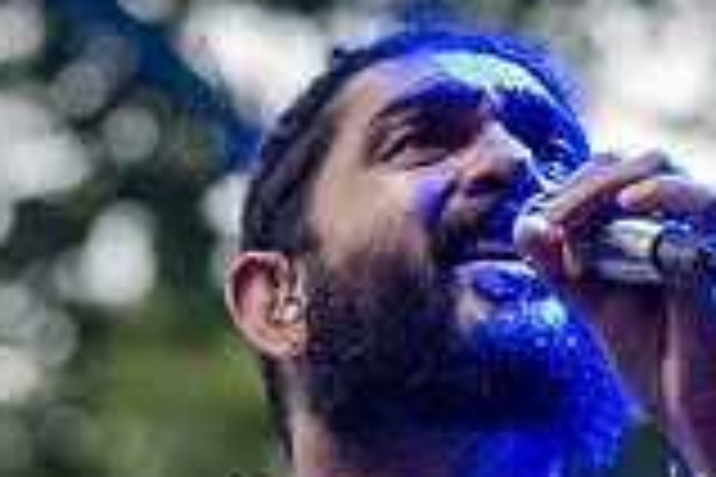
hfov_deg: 3.8
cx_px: 137
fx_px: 10819
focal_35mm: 544
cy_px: 567
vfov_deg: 2.5
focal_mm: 120
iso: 2000
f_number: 4
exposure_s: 1/320
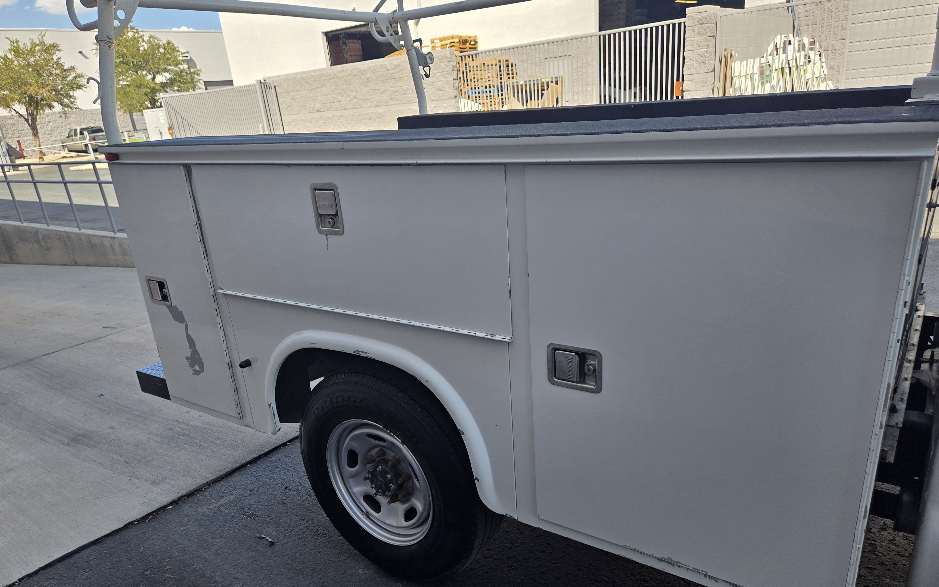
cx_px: 471
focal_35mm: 25
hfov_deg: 72.5
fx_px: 640
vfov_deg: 49.0
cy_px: 349
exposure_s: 1/857
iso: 25
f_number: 1.8
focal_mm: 5.4
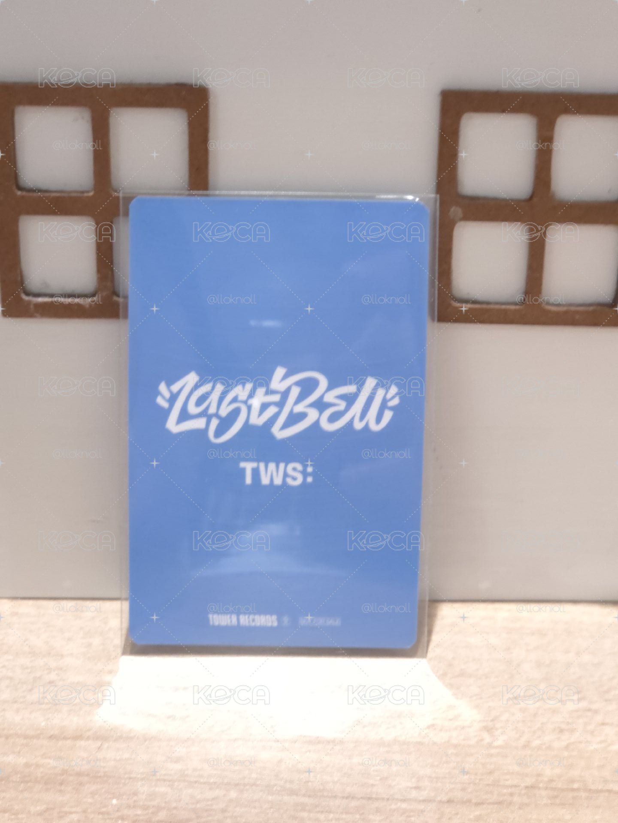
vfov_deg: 28.2
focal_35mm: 69
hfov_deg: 21.3
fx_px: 1642
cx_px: 309
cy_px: 412
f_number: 2.4
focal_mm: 7
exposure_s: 1/30
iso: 250
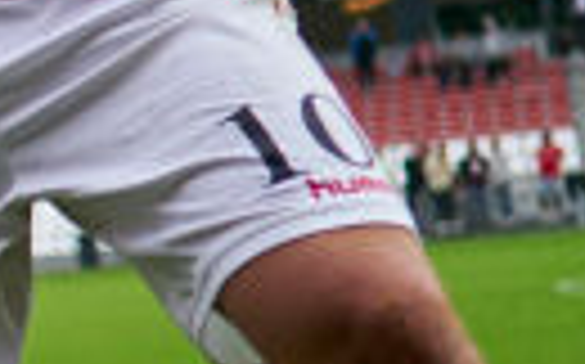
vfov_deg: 6.7
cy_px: 425
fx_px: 3074
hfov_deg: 8.1
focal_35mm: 193
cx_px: -1503
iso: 250
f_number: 1.4
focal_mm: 24
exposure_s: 1/1250
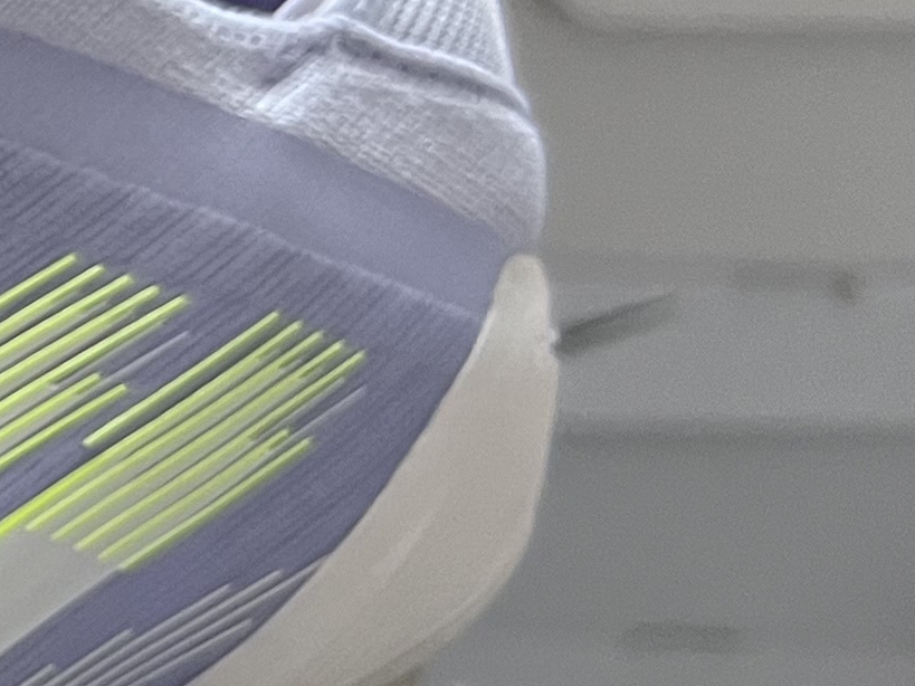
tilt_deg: -25.8
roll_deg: +0.7
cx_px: -1318
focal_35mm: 128
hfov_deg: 12.1
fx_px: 3383
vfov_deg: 11.6
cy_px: 219
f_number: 1.5
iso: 200
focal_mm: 5.7
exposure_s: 1/50
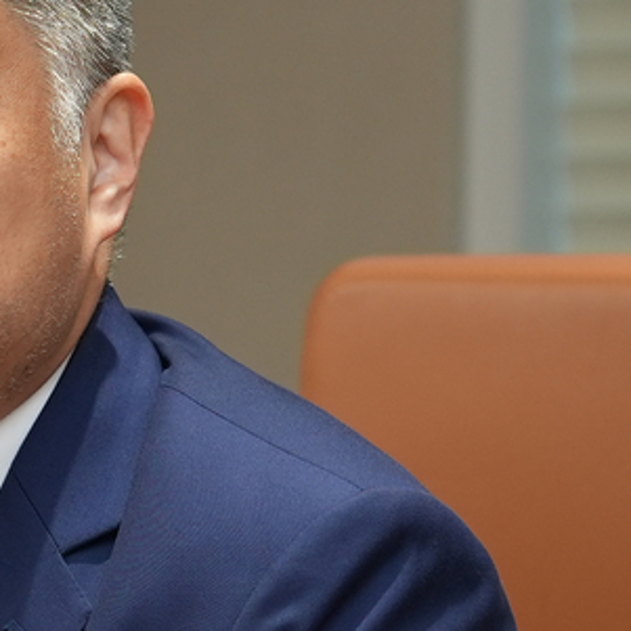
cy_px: 538
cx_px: -267
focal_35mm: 325
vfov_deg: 5.4
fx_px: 6703
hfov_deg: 5.3
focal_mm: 80
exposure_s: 1/250
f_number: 4
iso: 800
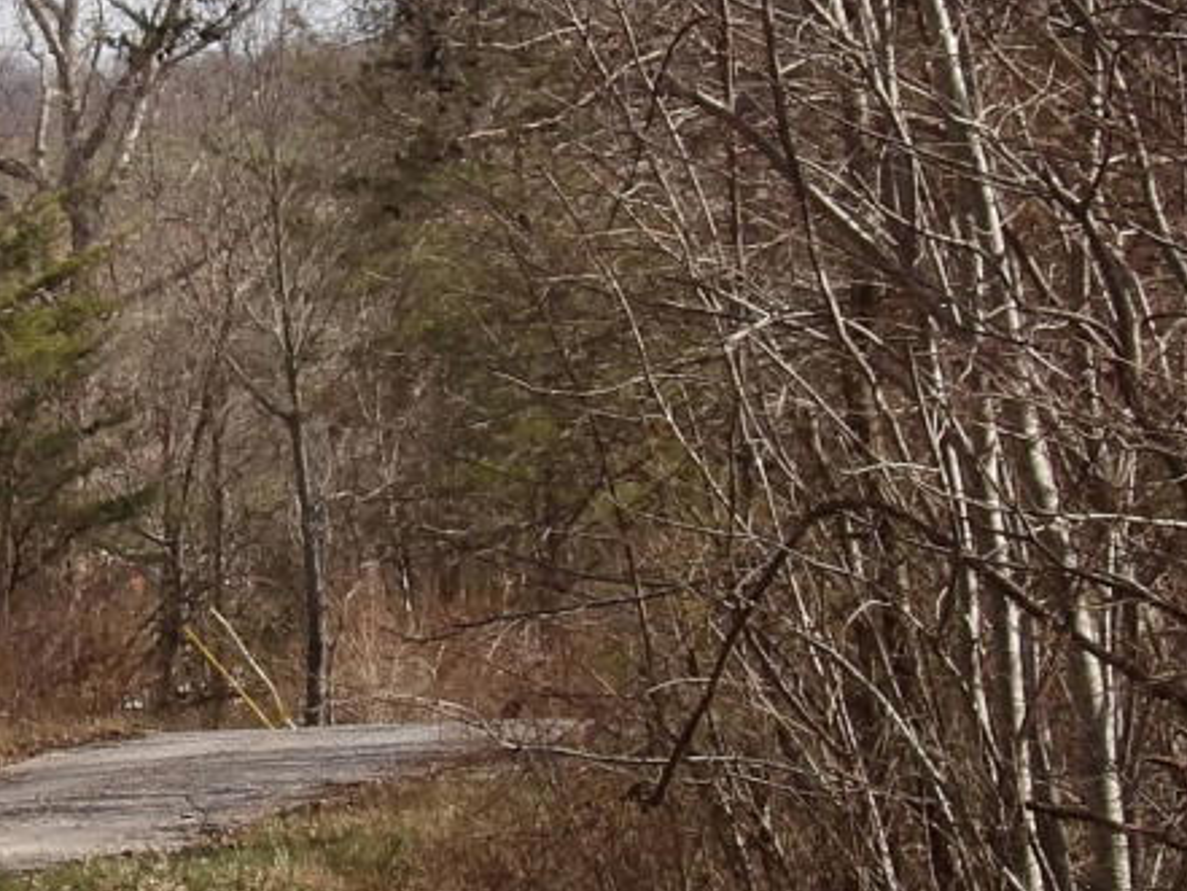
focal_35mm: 316
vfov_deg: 4.7
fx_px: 10839
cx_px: 192
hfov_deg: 6.3
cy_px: 396
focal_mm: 18.2
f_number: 7.2
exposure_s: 1/175
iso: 100
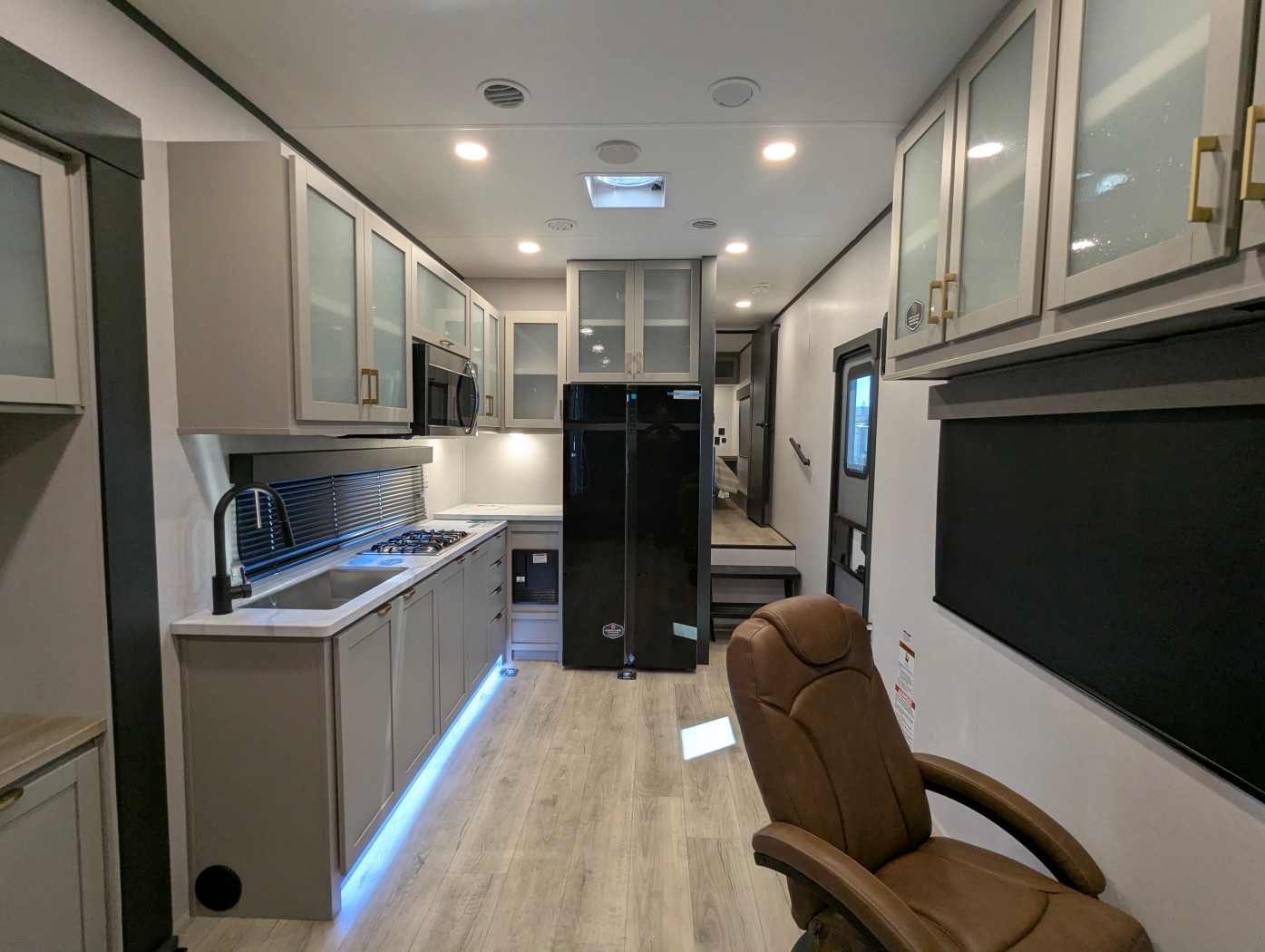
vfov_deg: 78.2
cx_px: 632
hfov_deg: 94.4
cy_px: 476
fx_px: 585
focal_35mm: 16
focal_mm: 2.35
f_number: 2.2
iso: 129
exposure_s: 1/67.6
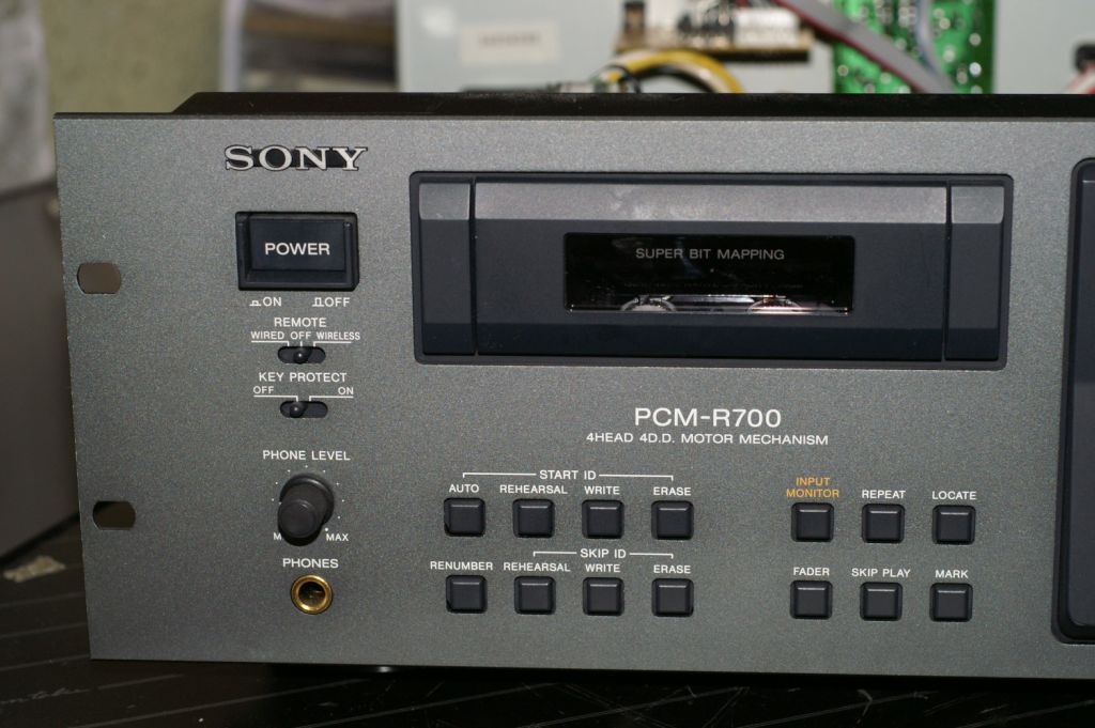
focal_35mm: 75
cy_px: 364
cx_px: 548
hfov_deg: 27.0
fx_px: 2279
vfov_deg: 18.2
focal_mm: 50
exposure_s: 1/100
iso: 400
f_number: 5.6
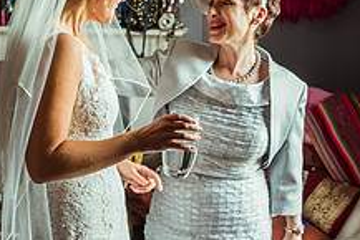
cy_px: 64
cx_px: 154
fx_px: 640
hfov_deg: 31.4
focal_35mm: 64
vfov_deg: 21.1
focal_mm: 24
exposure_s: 1/125
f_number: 3.2
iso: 900
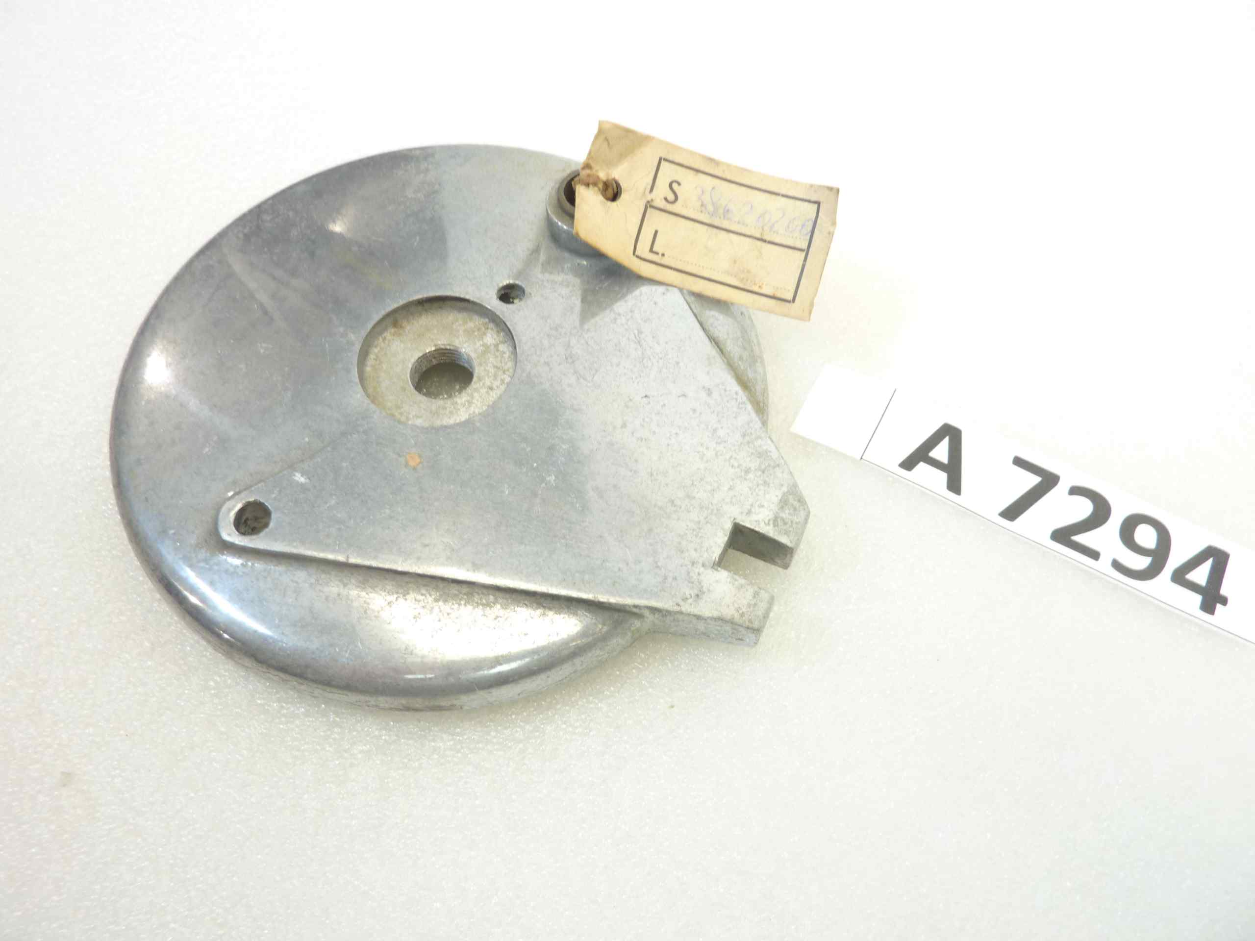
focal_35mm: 25
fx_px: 906
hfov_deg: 69.4
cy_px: 470
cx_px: 628
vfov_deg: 54.9
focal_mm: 4.1
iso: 80
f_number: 3.3
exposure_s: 1/13
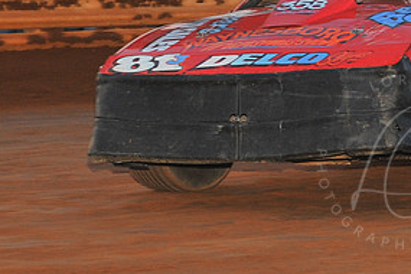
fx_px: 2785
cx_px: 402
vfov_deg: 5.6
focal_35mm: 244
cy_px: 28
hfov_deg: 8.4
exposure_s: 1/320
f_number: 7.1
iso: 800
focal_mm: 120
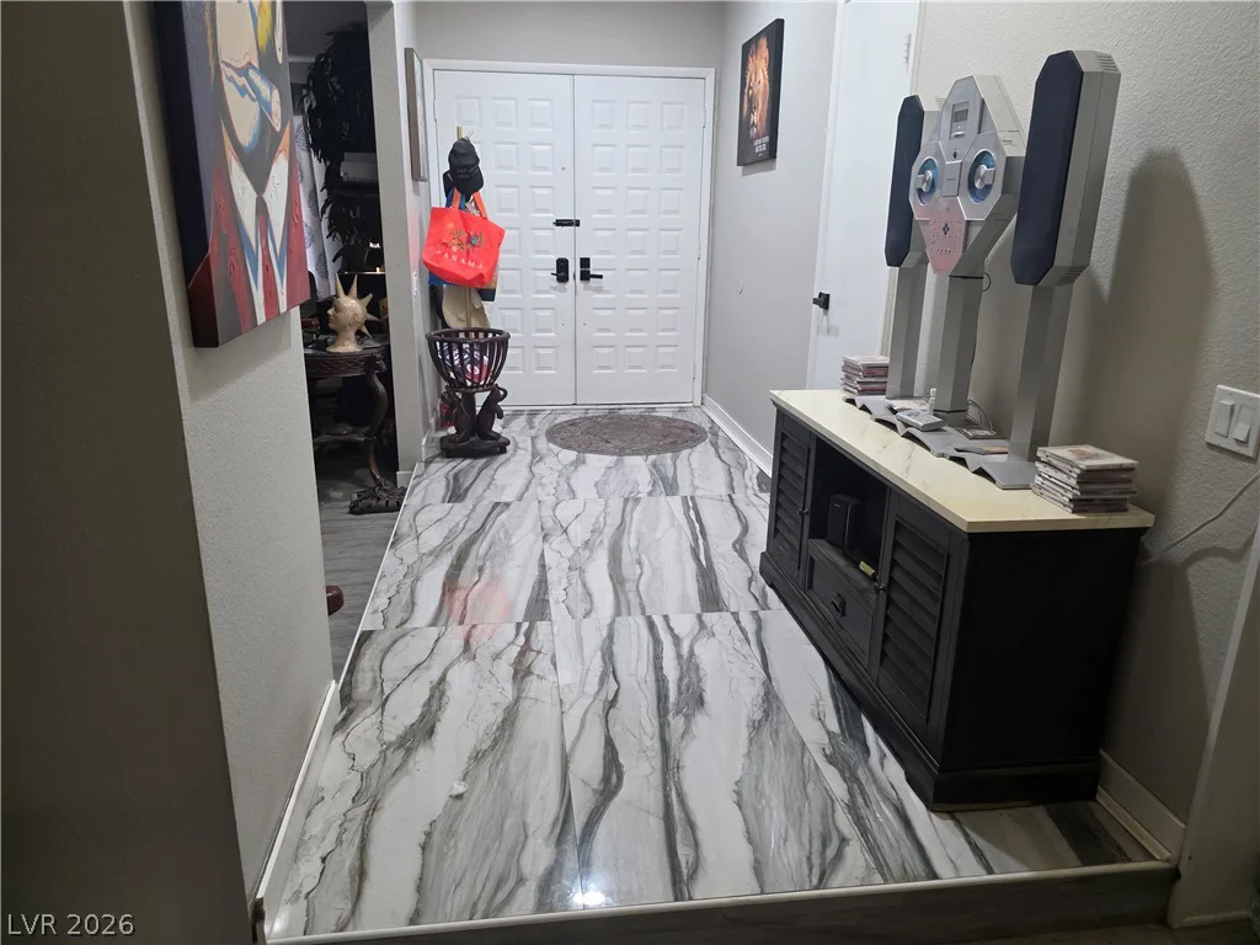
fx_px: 837
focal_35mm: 23
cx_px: 630
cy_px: 472
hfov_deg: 73.9
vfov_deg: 58.9
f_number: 1.7
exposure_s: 1/120
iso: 640
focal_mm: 6.3
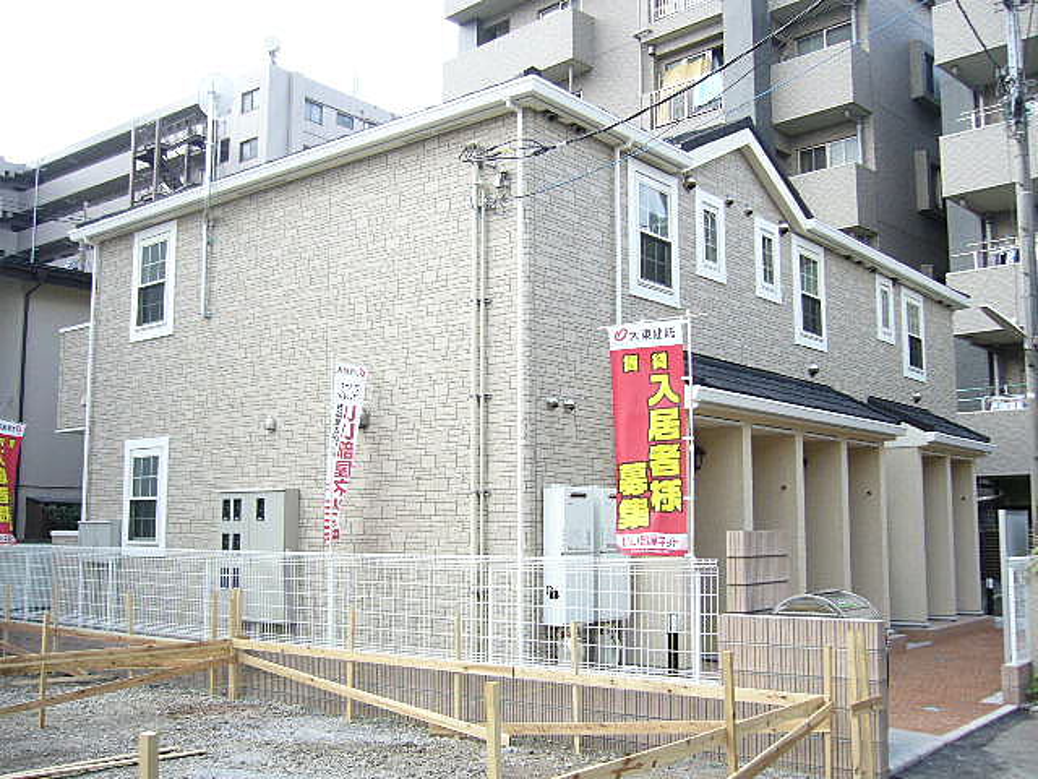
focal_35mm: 35
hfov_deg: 52.6
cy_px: 390
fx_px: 1050
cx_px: 519
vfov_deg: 40.7
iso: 80
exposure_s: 1/160
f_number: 2.8
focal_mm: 5.8
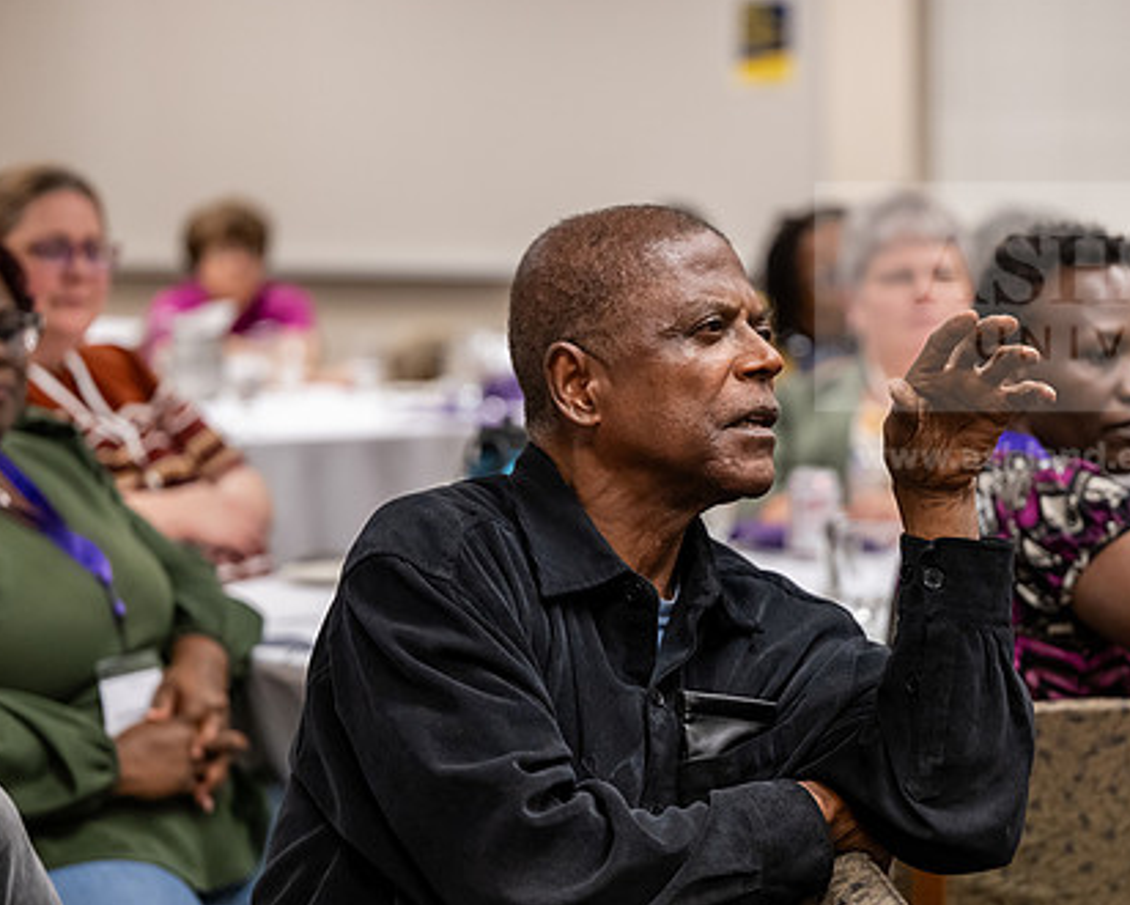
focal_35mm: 115
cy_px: 514
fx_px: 3848
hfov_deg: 16.7
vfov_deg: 13.4
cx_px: 732
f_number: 2.8
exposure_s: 1/200
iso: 2000
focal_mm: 87
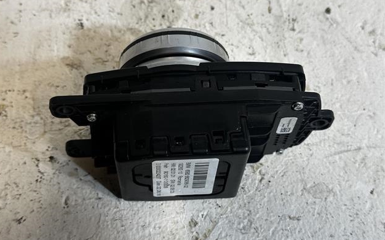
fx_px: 546
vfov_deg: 24.9
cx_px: 189
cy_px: 120
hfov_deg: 38.9
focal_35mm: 52
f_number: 1.78
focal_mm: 6.86
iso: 100
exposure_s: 1/100
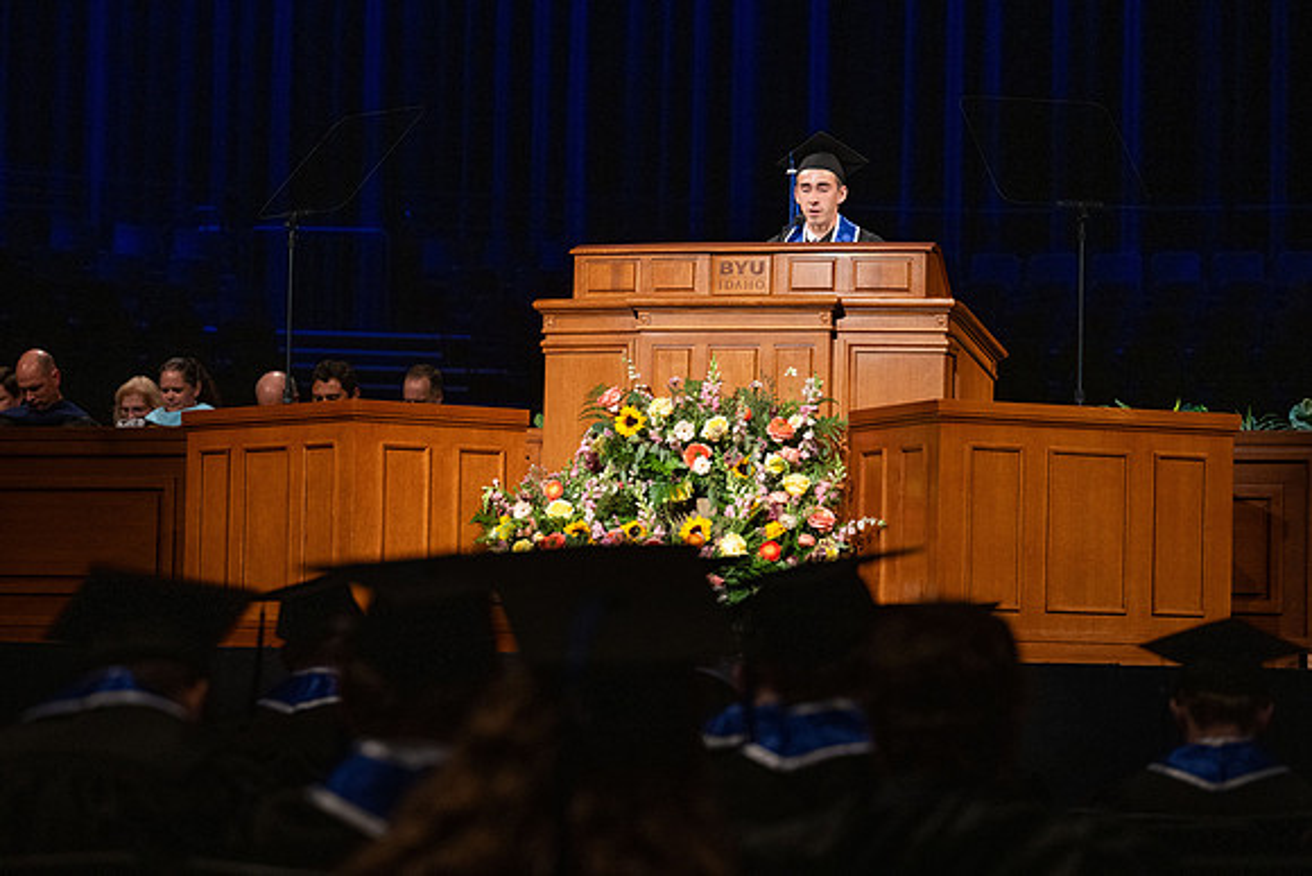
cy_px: 417
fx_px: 3784
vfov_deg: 13.2
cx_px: 688
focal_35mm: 104
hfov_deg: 19.7
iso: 2500
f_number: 3.5
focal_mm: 99
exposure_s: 1/320
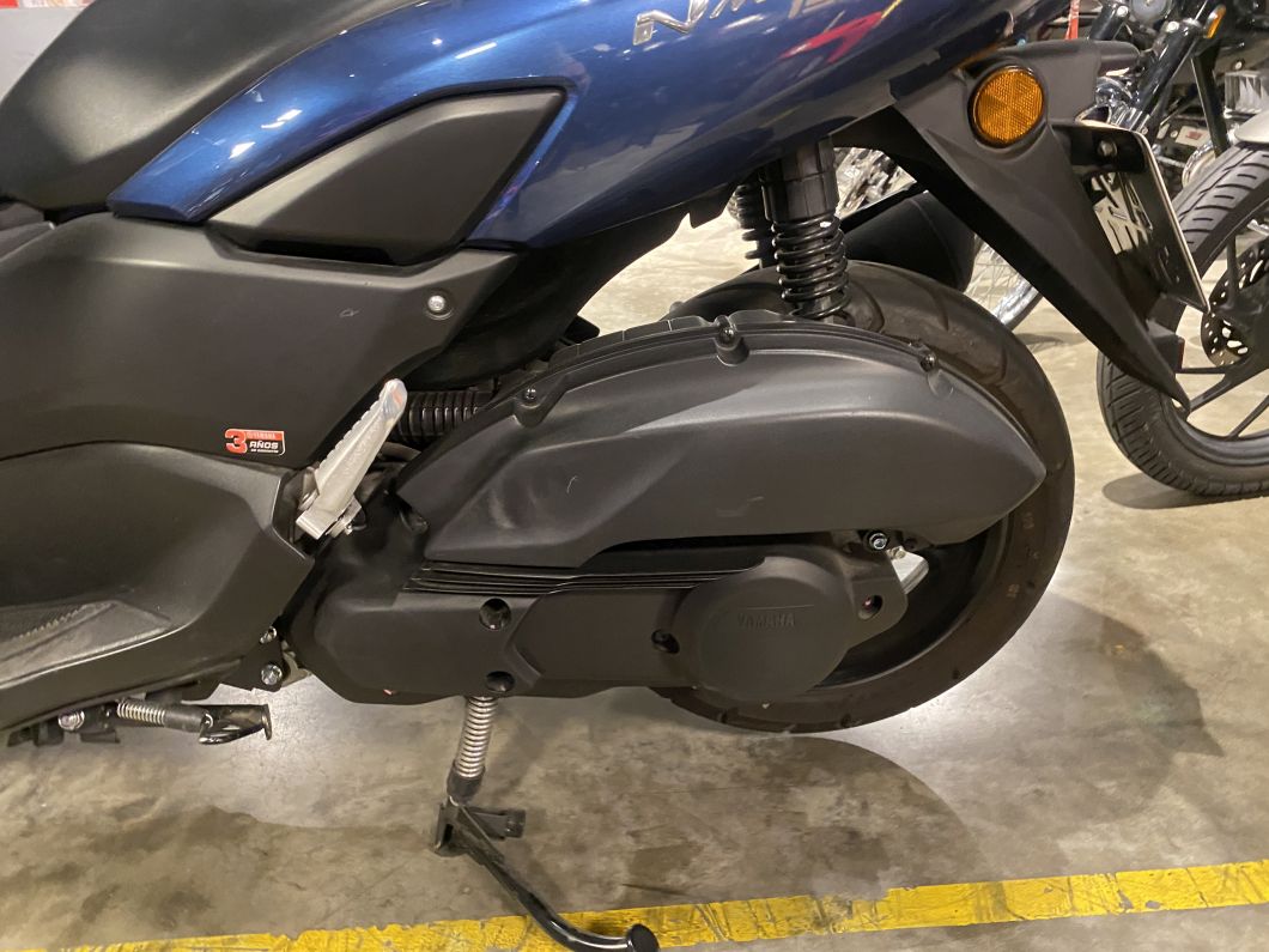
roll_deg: +4.1
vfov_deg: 53.1
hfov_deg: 67.3
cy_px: 476
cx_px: 634
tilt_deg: -25.5
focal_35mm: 26
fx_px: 953
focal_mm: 4.25
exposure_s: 1/25
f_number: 1.8
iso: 640
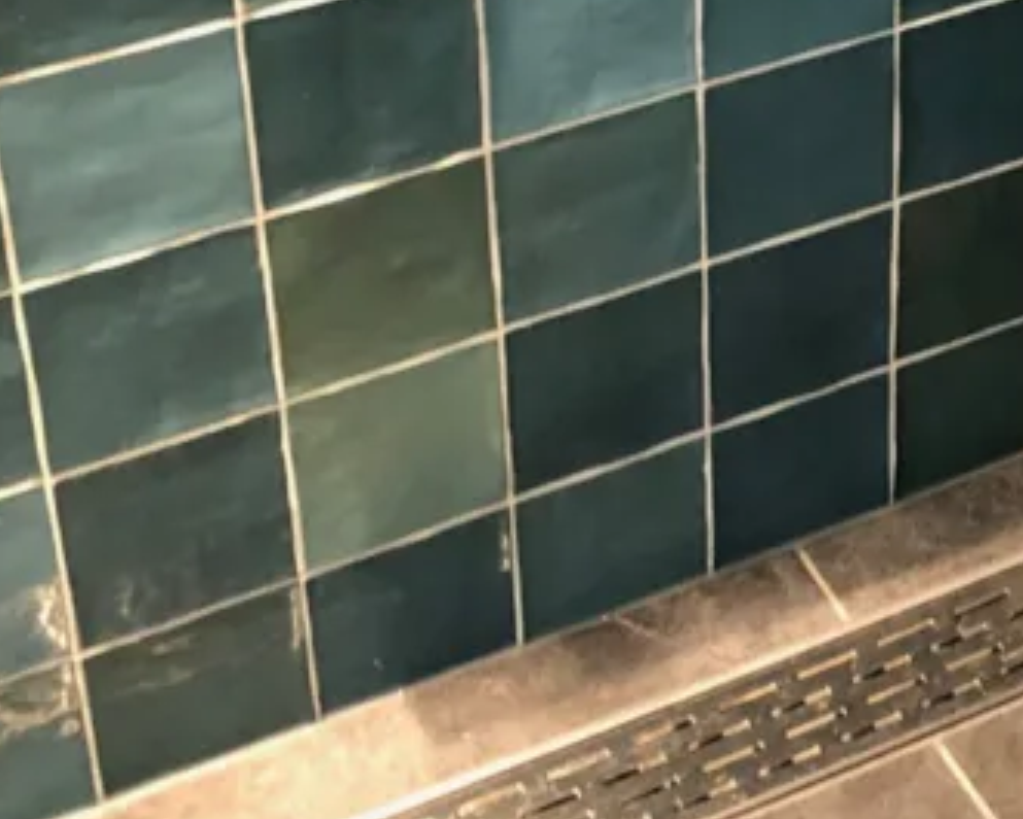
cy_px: -219
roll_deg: -2.2
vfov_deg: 14.9
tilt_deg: -28.8
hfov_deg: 18.6
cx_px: 1122
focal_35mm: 99
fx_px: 2998
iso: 100
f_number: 1.8
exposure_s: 1/10
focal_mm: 4
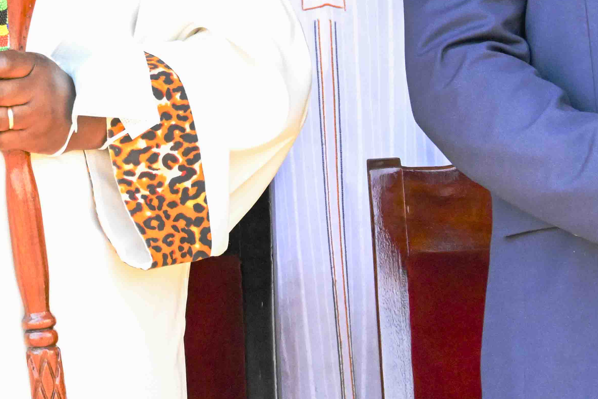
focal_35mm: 267
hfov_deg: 7.7
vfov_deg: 5.1
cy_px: 13
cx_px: -18
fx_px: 4435
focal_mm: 76
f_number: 6
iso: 5600
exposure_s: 1/1600
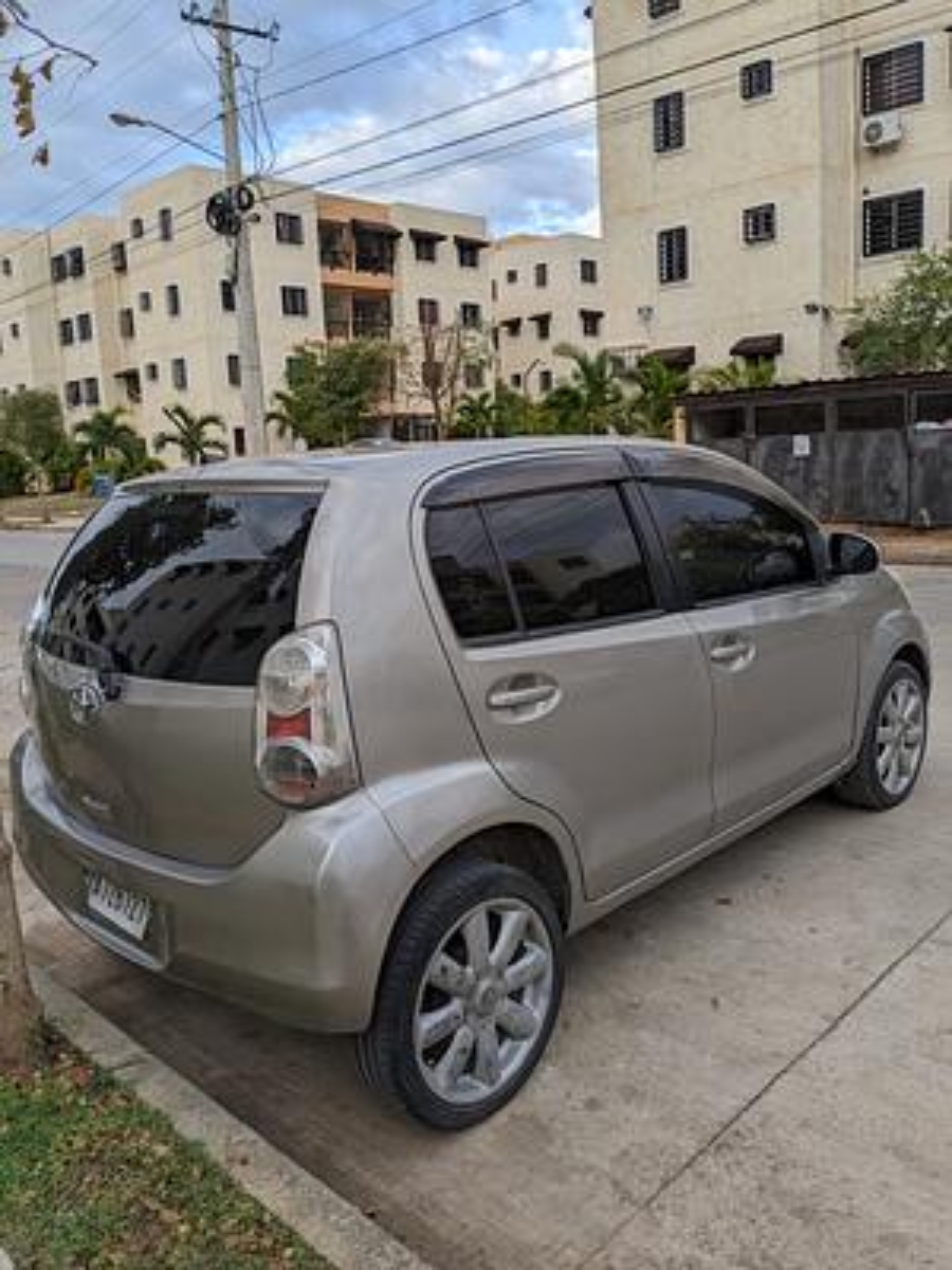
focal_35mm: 27
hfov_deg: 51.4
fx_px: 990
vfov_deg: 65.3
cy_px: 635
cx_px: 476
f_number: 1.73
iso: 43
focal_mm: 4.38
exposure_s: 1/498
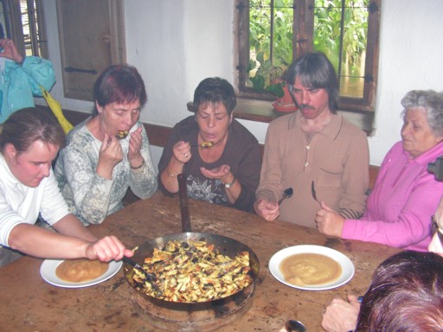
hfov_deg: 51.4
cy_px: 166
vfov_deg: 39.7
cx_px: 222
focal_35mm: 36
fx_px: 461
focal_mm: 6
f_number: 3.2
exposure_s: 1/40
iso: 200
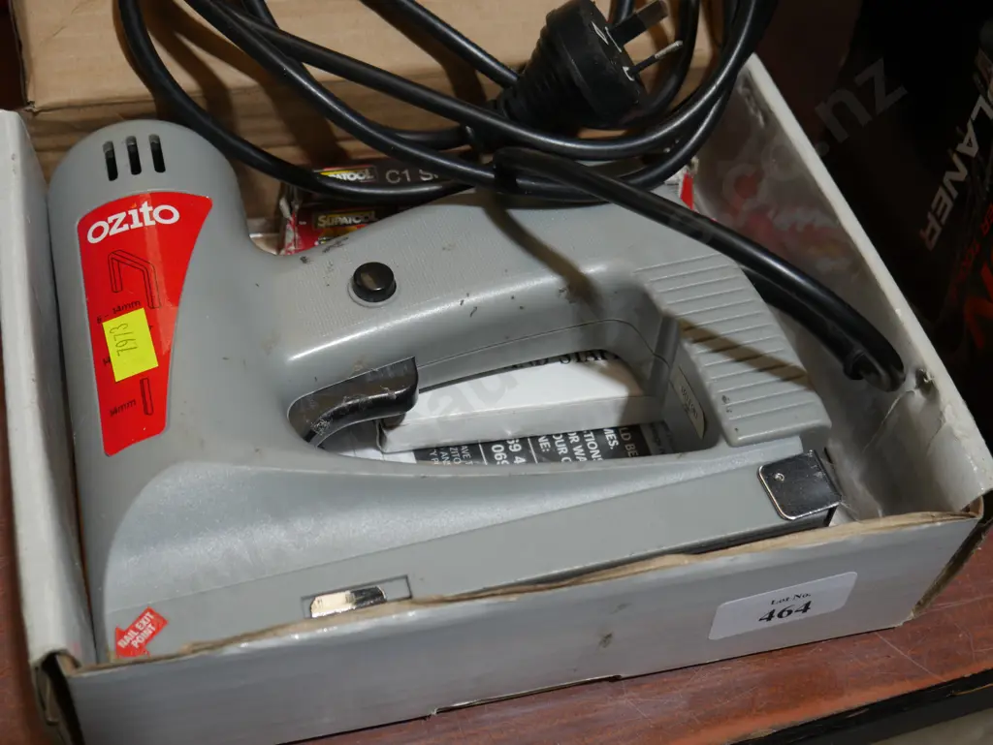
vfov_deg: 30.3
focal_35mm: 48
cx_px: 496
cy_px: 372
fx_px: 1378
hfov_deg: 39.6
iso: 250
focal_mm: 24
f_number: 5.2
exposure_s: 1/60
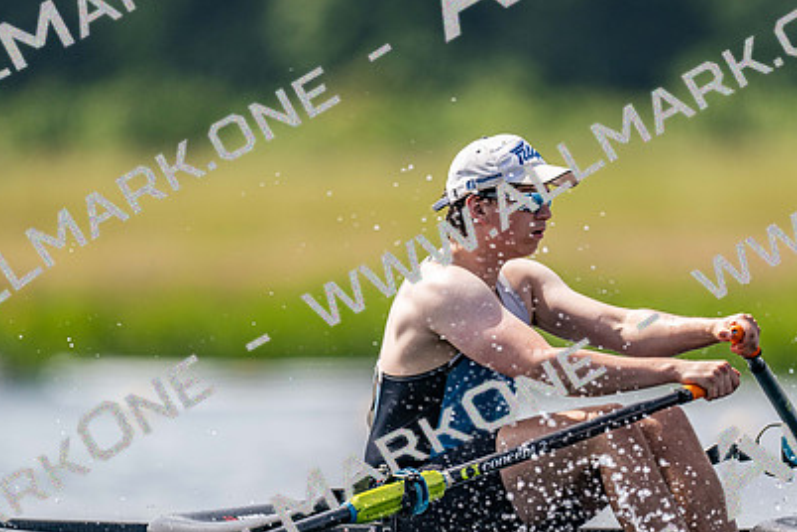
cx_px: 547
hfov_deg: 2.4
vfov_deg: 1.6
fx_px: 19171
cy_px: 332
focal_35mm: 866
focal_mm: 600
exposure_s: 1/2500
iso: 160
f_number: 4
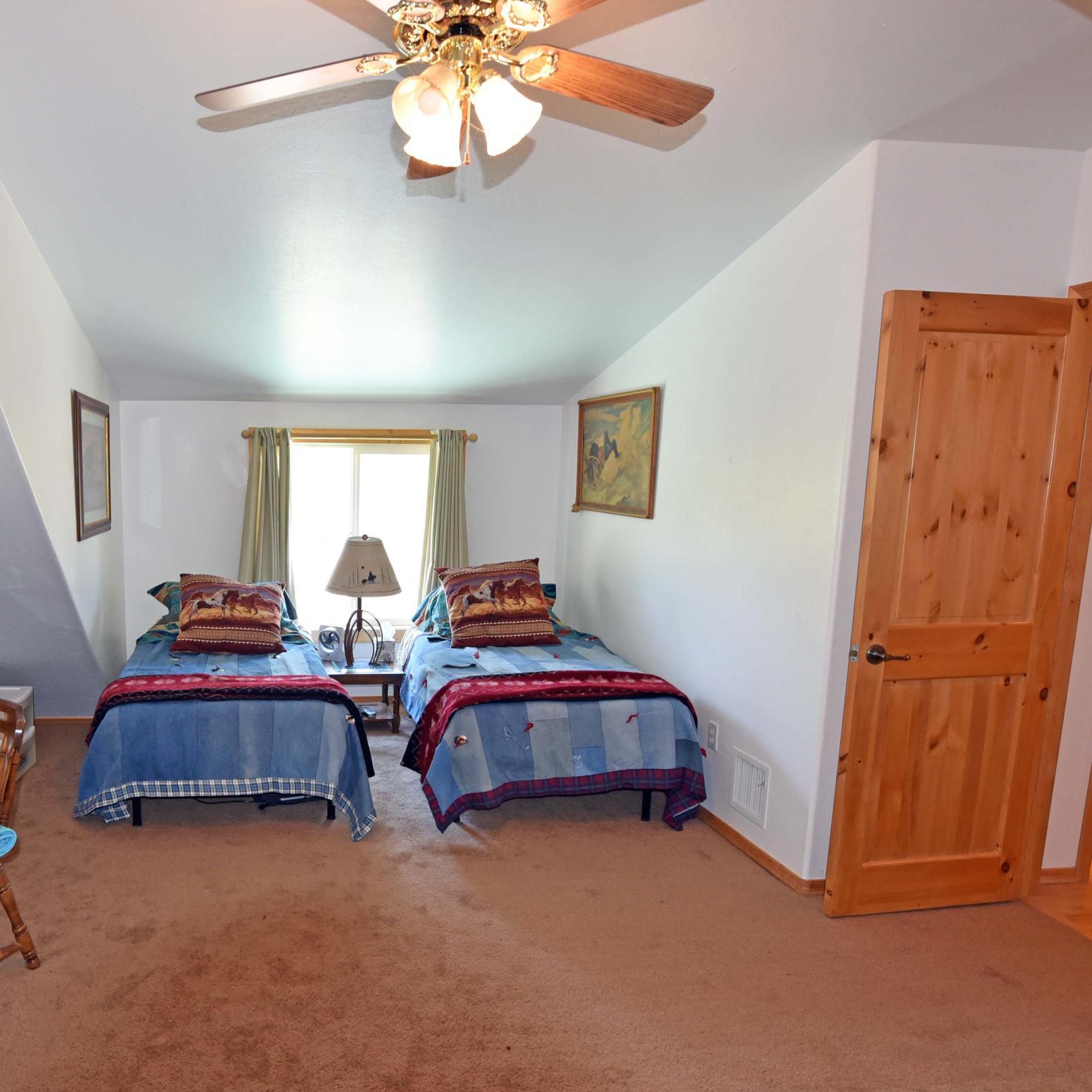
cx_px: 307
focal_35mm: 23
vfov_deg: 67.0
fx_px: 821
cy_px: 613
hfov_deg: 64.2
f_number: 4.5
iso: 800
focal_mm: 14
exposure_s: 1/80
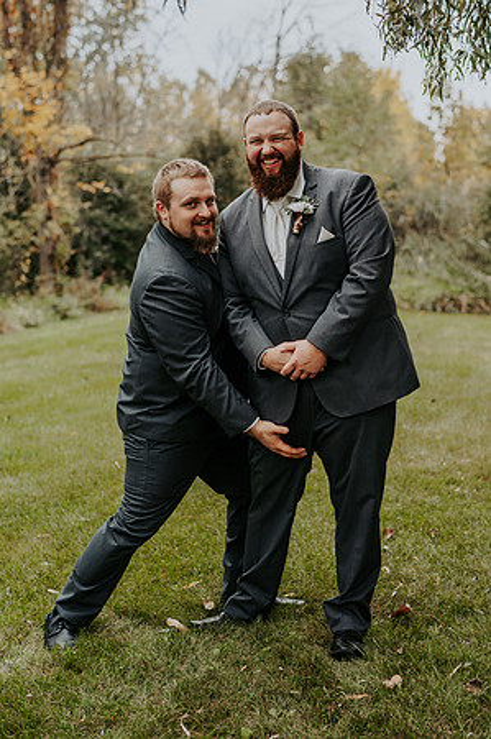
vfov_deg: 34.5
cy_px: 370
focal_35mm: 58
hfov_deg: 23.3
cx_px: 246
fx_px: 1189
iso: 500
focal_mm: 58
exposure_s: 1/1000
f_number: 2.8
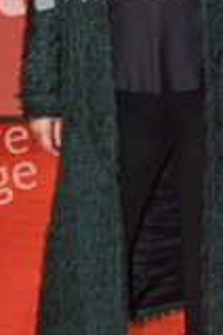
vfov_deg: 11.6
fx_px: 1635
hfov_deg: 7.8
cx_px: 158
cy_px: 72
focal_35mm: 176
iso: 800
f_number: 3.5
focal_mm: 70
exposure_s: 1/400
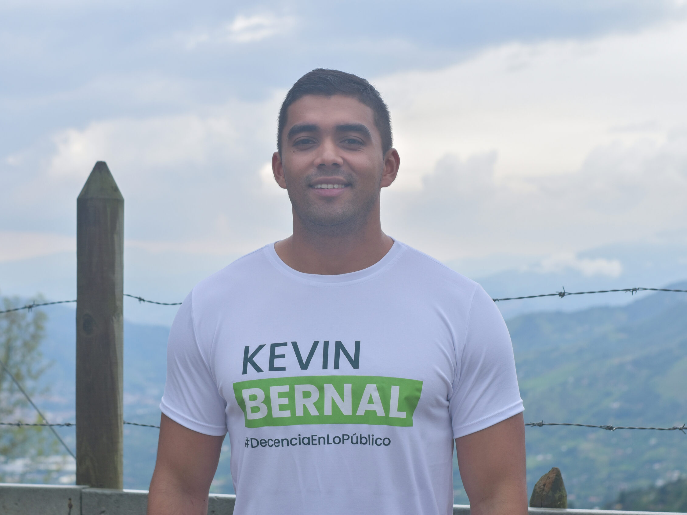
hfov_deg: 23.8
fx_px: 1628
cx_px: 305
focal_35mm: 82
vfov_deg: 18.0
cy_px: 258
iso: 200
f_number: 7.1
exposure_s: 1/250
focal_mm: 50
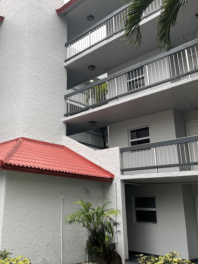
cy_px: 130
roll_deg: -1.1
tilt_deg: +17.2
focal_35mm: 34
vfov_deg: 54.0
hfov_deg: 40.2
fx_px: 259
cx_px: 41
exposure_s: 1/121
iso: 32
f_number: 1.6
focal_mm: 5.1
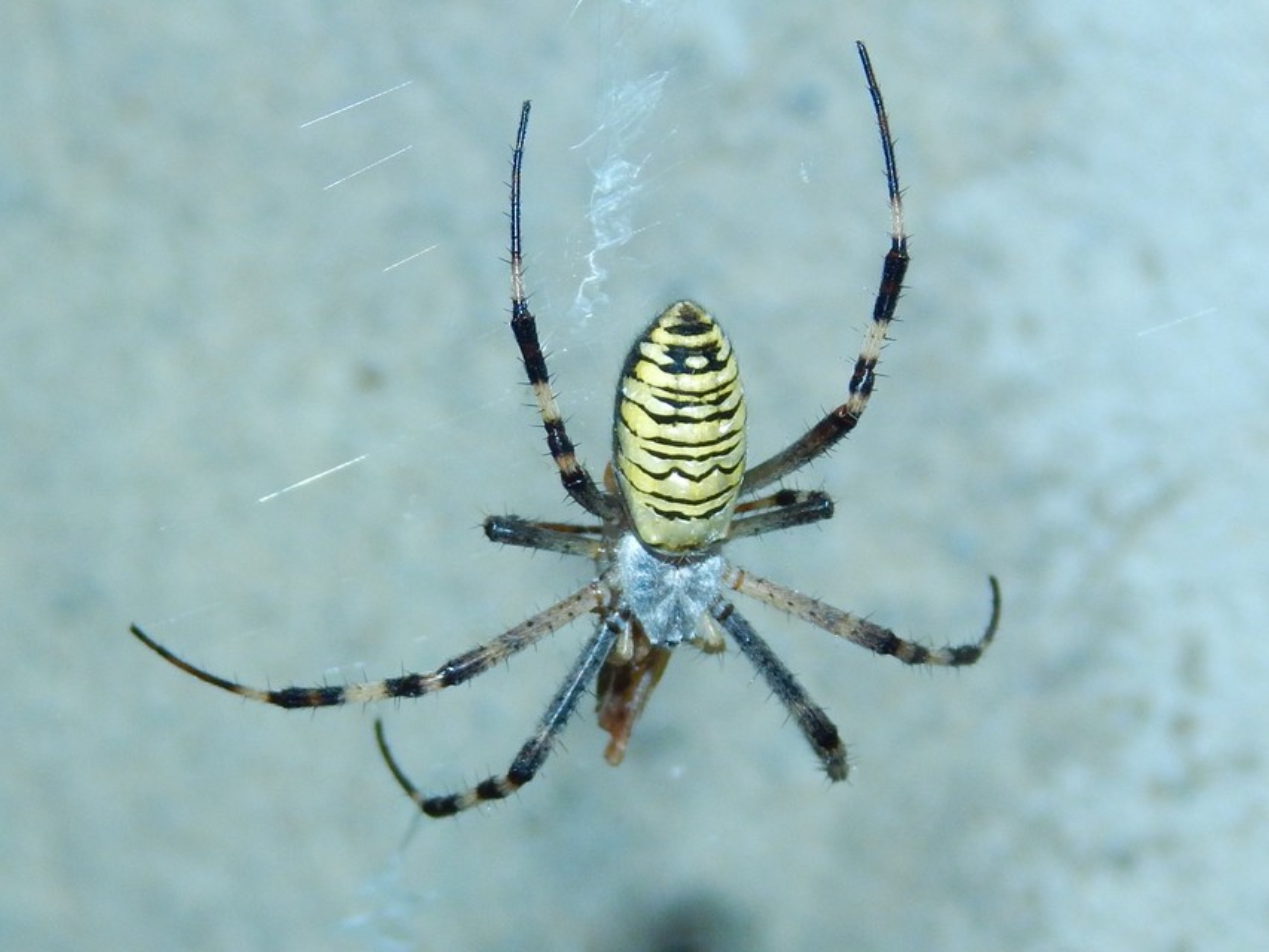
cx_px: 634
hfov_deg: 17.3
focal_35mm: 114
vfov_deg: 13.0
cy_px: 476
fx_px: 4180
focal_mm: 20.5
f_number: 9.2
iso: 200
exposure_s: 1/30
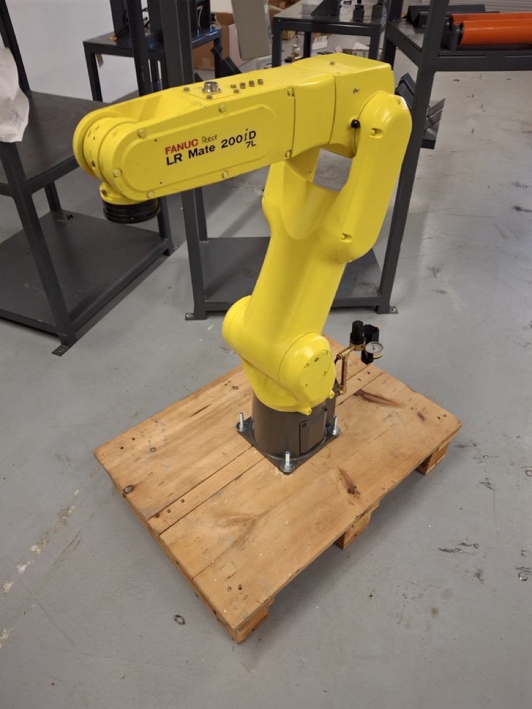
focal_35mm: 25
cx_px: 266
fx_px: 512
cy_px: 354
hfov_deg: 54.9
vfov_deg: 69.4
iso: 250
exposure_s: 1/40
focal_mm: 4.69
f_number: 1.8
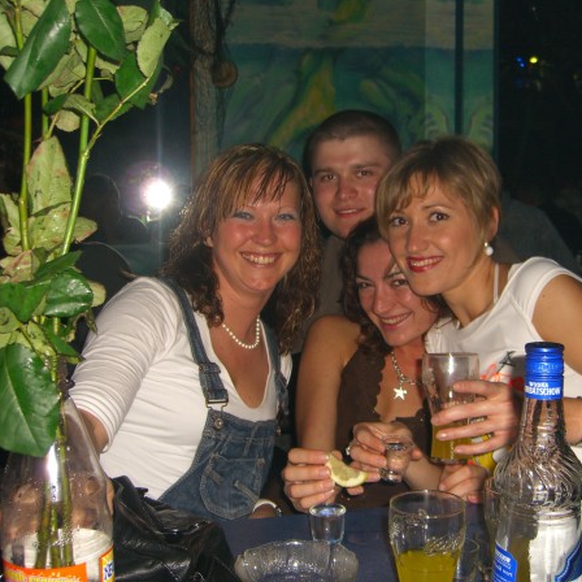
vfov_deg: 37.6
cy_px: 291
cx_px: 351
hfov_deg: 37.4
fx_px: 856
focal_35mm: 45
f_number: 2.8
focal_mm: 7.9
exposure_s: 1/60
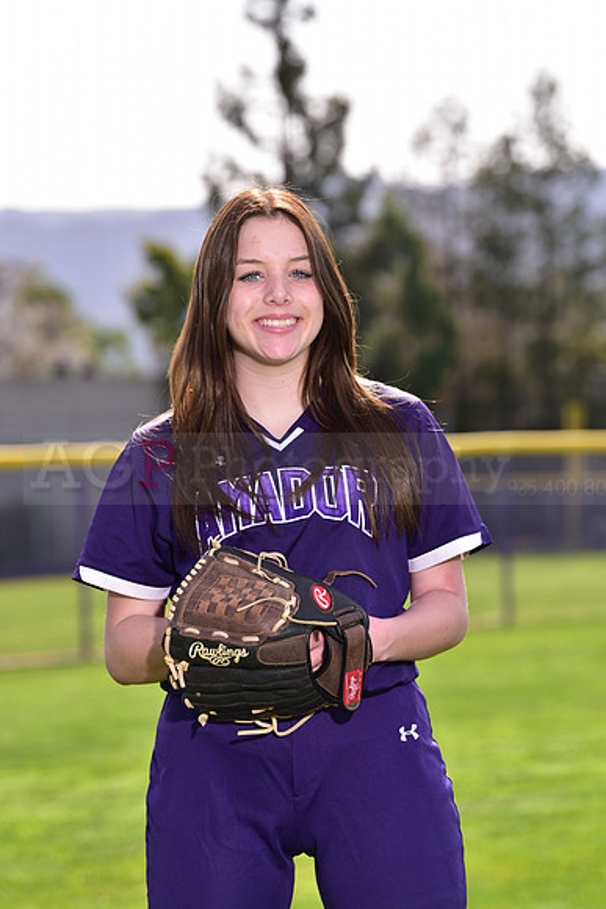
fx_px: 4037
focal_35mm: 160
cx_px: 303
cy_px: 454
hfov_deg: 8.6
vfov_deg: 12.8
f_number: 5.6
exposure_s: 1/250
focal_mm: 160
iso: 80
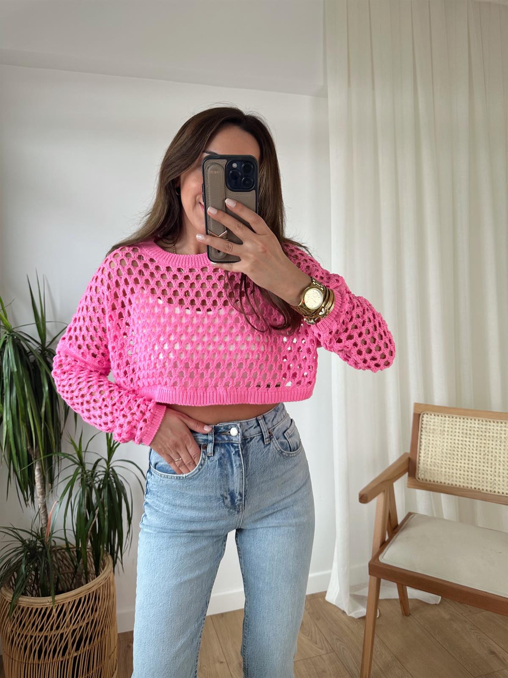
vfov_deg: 71.6
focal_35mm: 24
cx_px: 254
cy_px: 339
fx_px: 470
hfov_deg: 56.8
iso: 125
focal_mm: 6.86
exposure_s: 1/121
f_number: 1.78
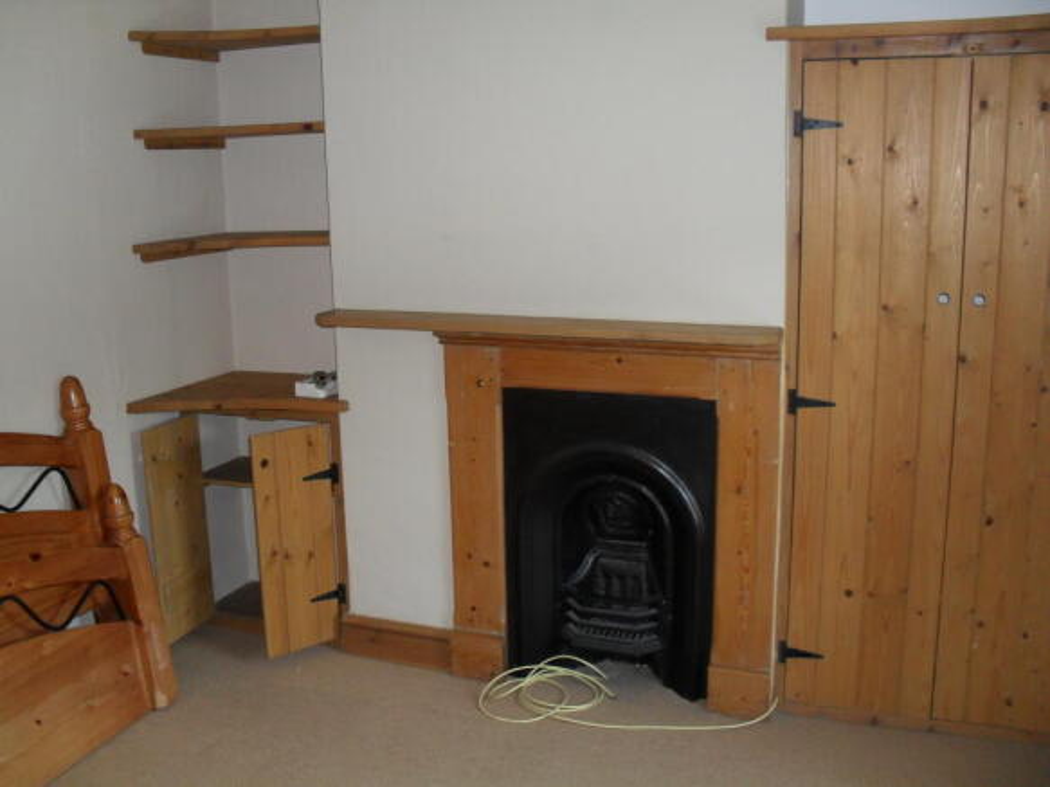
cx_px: 525
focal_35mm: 35
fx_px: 1061
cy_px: 394
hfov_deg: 52.6
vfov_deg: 40.7
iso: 200
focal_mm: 6.3
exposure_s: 1/45
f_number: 3.2
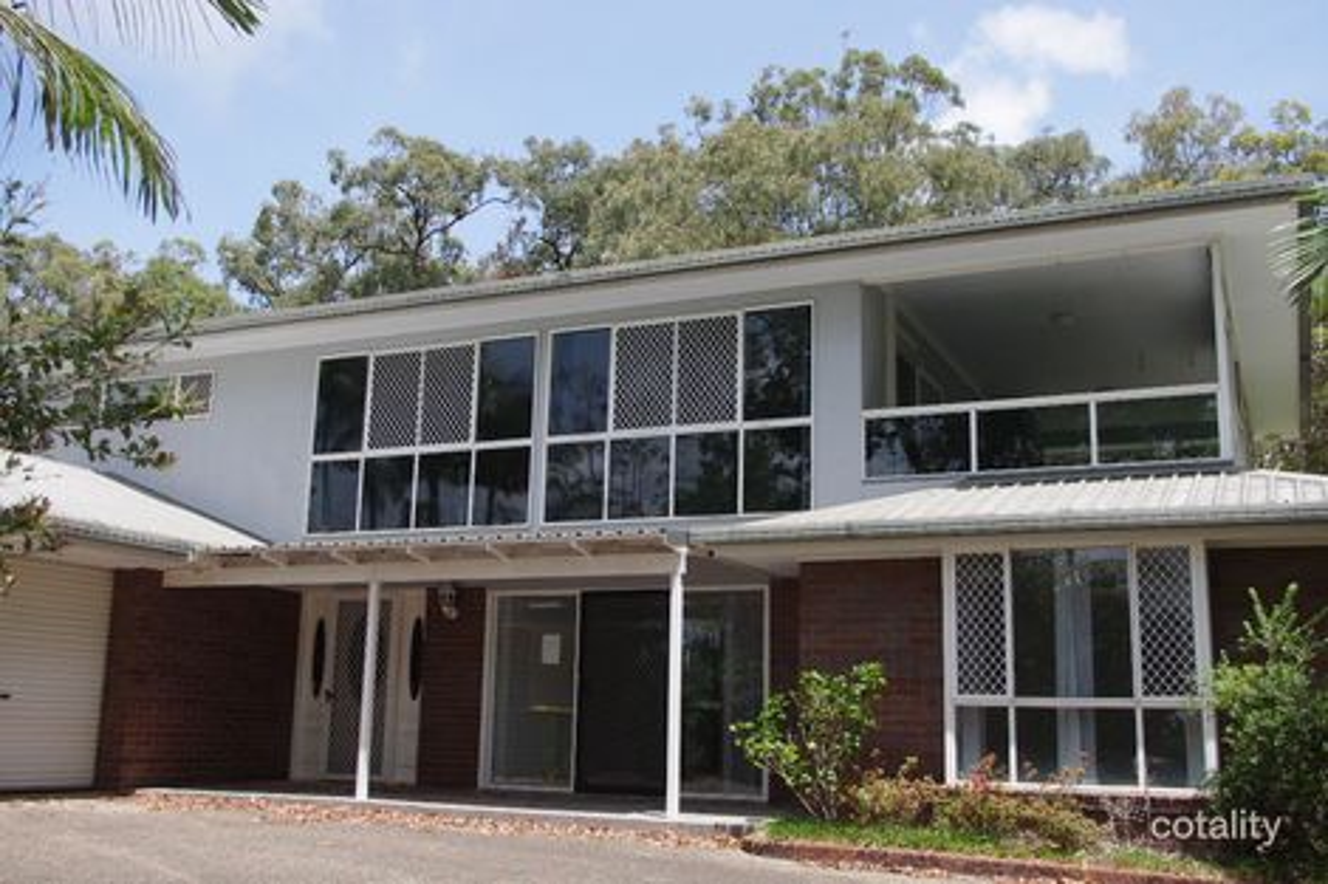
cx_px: 664
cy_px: 442
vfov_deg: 36.8
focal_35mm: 36
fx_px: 1327
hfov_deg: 53.1
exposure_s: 1/1000
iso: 400
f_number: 5.6
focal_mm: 24.38
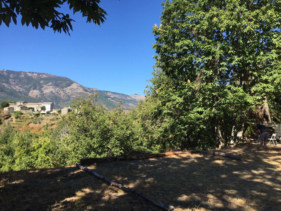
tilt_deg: +3.3
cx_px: 140
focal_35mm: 29
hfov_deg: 61.7
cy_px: 106
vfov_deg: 48.2
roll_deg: -2.1
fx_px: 235
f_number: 2.2
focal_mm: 4.15
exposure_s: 1/1163
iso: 32
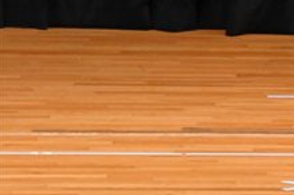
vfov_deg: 1.7
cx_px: 521
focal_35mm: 805
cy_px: -116
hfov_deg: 2.6
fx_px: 6564
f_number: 5.6
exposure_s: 1/400
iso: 3200
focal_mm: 150
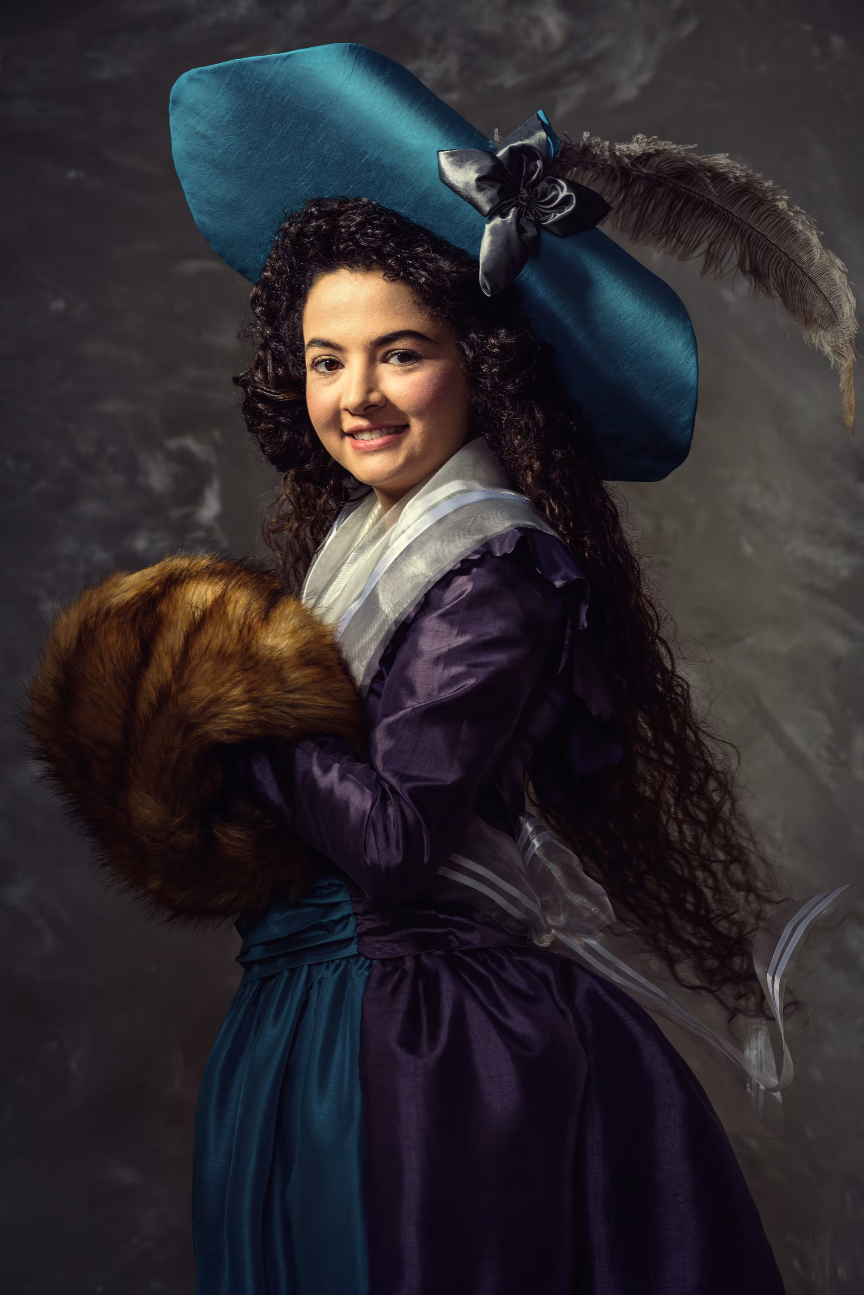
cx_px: 432
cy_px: 648
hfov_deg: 13.1
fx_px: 3776
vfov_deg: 19.4
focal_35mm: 105
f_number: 5.6
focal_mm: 105
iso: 100
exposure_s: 1/160
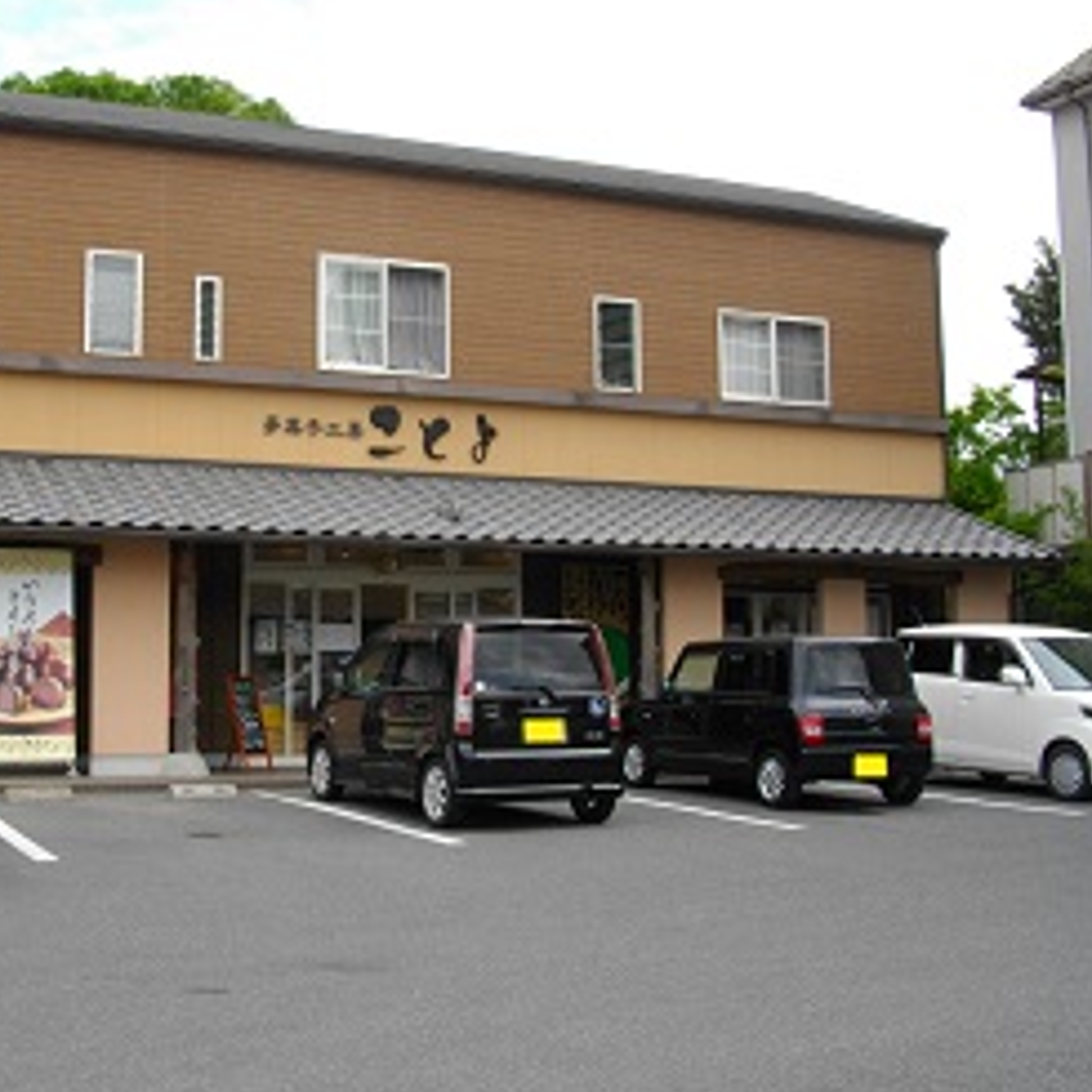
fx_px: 1606
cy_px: 495
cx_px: 337
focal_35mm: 45
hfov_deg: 37.0
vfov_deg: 37.5
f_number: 5.5
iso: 100
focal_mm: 5.7
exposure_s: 1/160
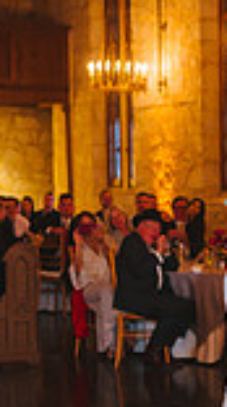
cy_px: 261
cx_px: 372
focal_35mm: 109
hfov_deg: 10.5
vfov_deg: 19.6
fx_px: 1174
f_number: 2.8
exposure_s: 1/125
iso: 3200
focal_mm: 36
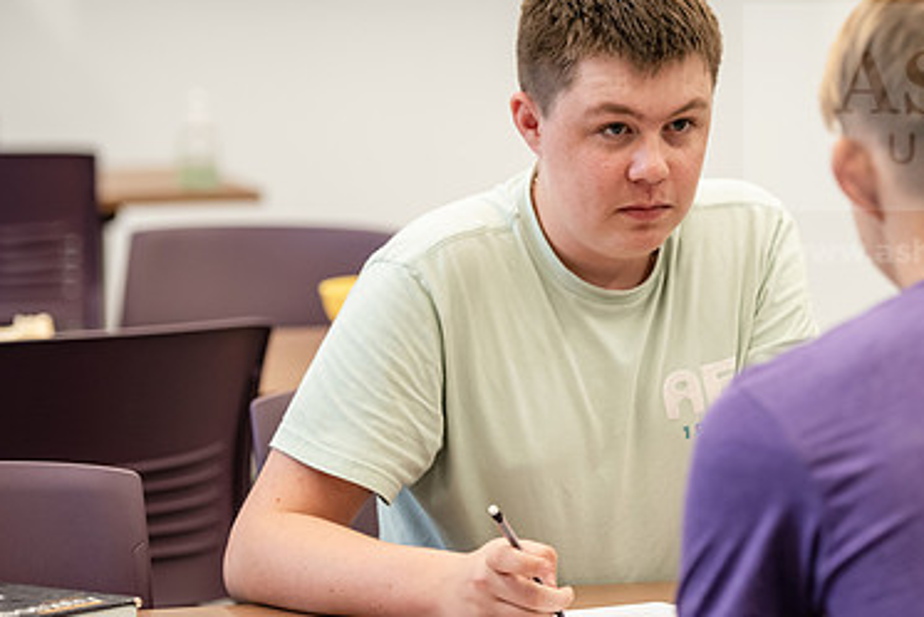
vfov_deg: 8.0
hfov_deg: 12.0
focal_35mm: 171
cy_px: 304
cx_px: 669
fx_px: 4390
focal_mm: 110
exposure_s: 1/200
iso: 800
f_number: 2.8
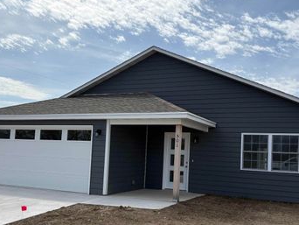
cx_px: 168
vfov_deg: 37.6
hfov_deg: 48.8
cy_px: 138
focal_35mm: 38
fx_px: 328
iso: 50
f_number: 1.6
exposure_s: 1/5814
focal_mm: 5.96
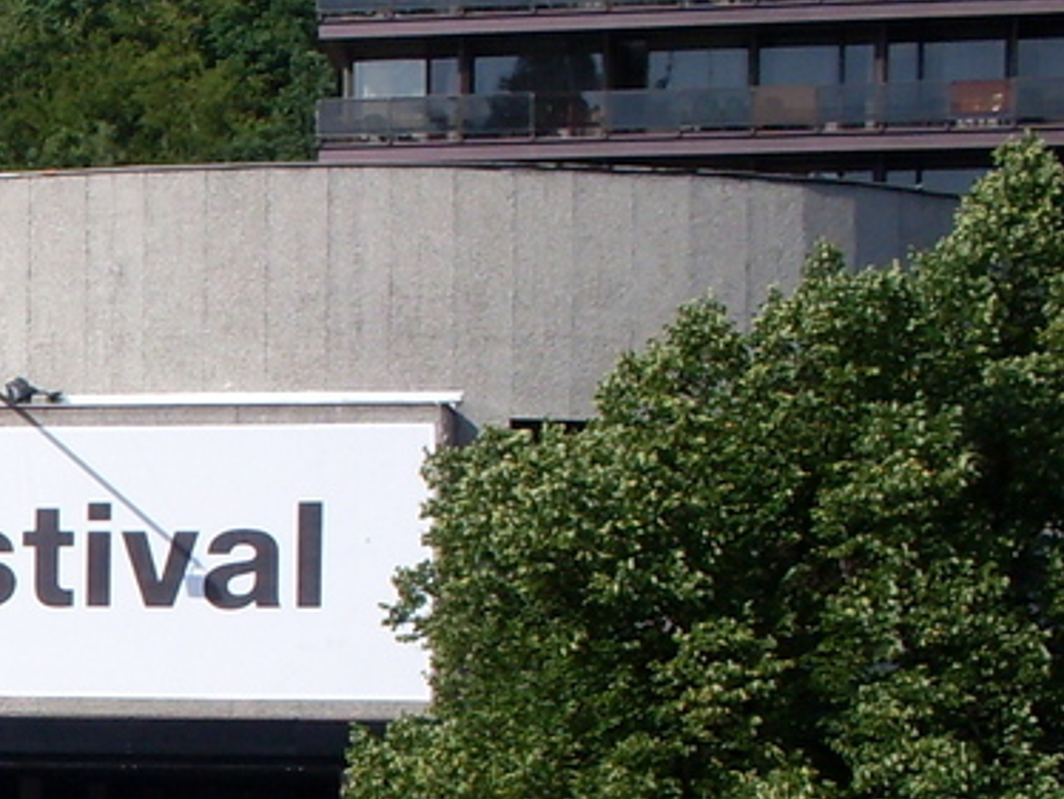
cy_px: 1026
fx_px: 3998
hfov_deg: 13.8
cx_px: -734
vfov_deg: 11.1
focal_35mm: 130
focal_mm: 6.3
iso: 80
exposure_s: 1/180
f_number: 8.4
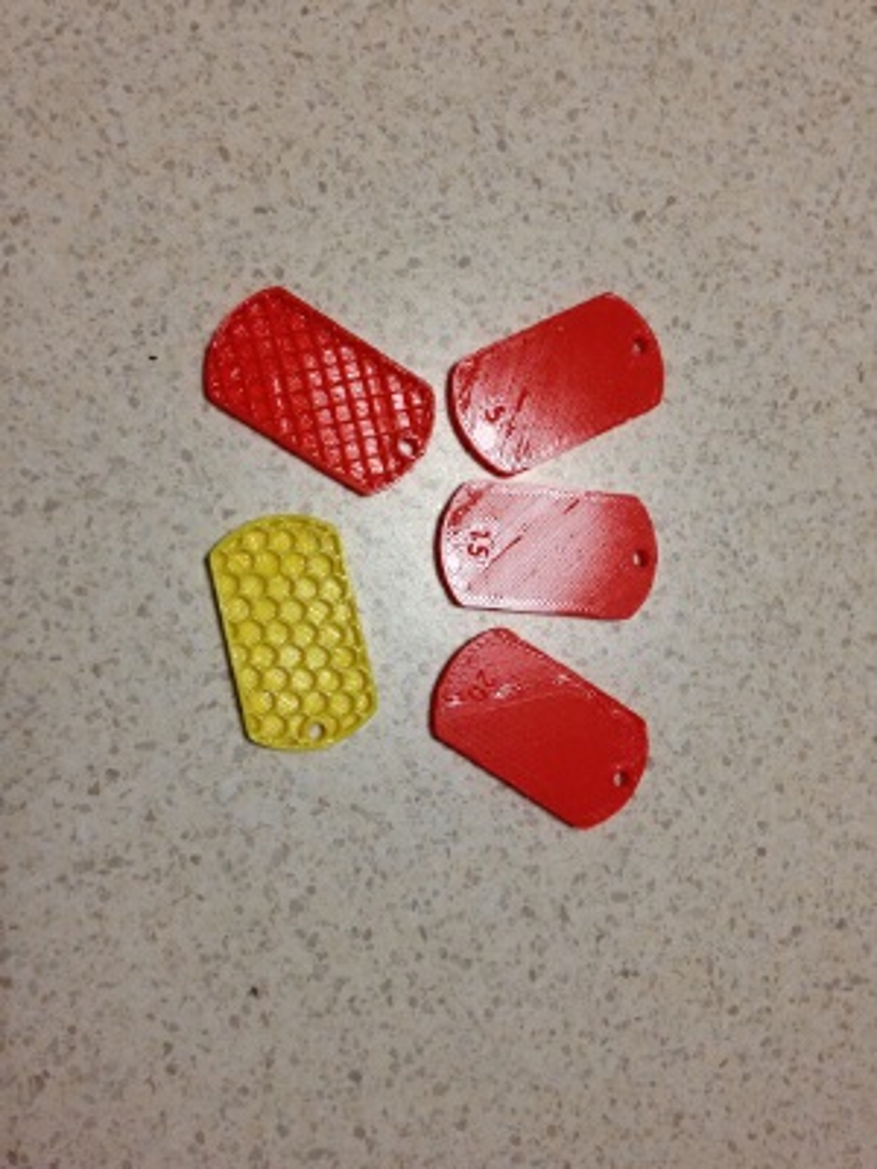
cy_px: 584
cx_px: 438
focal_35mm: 33
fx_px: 1115
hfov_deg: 42.9
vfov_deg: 55.4
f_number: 2.4
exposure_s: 1/20
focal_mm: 4.12
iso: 100
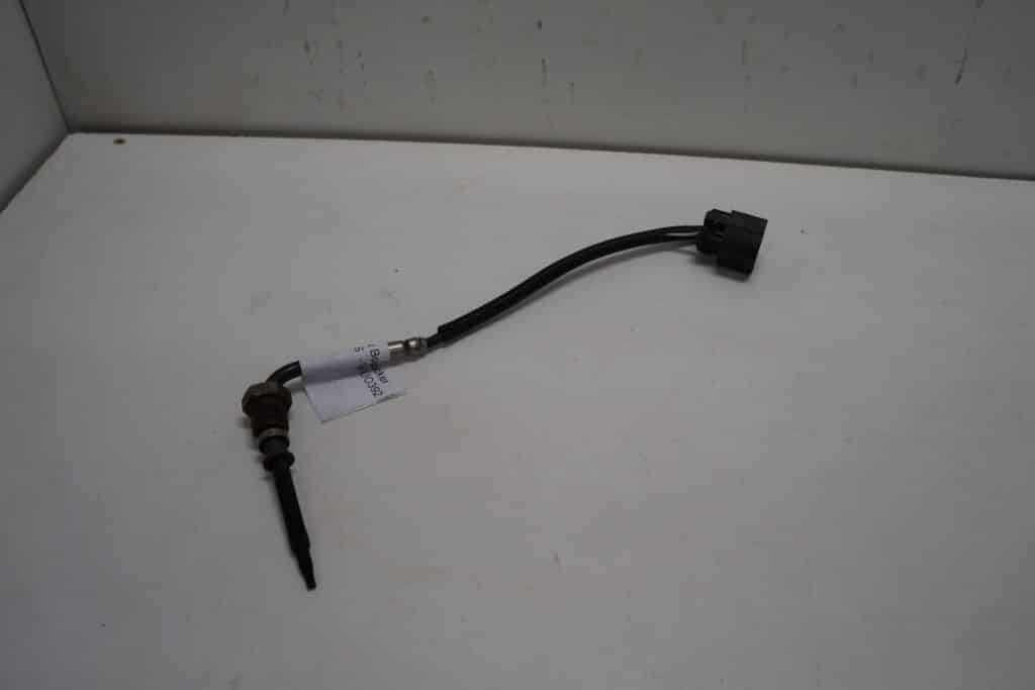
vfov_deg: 47.9
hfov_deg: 67.4
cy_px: 345
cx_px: 518
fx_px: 776
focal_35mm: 27
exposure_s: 1/80
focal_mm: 18
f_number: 5
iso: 100
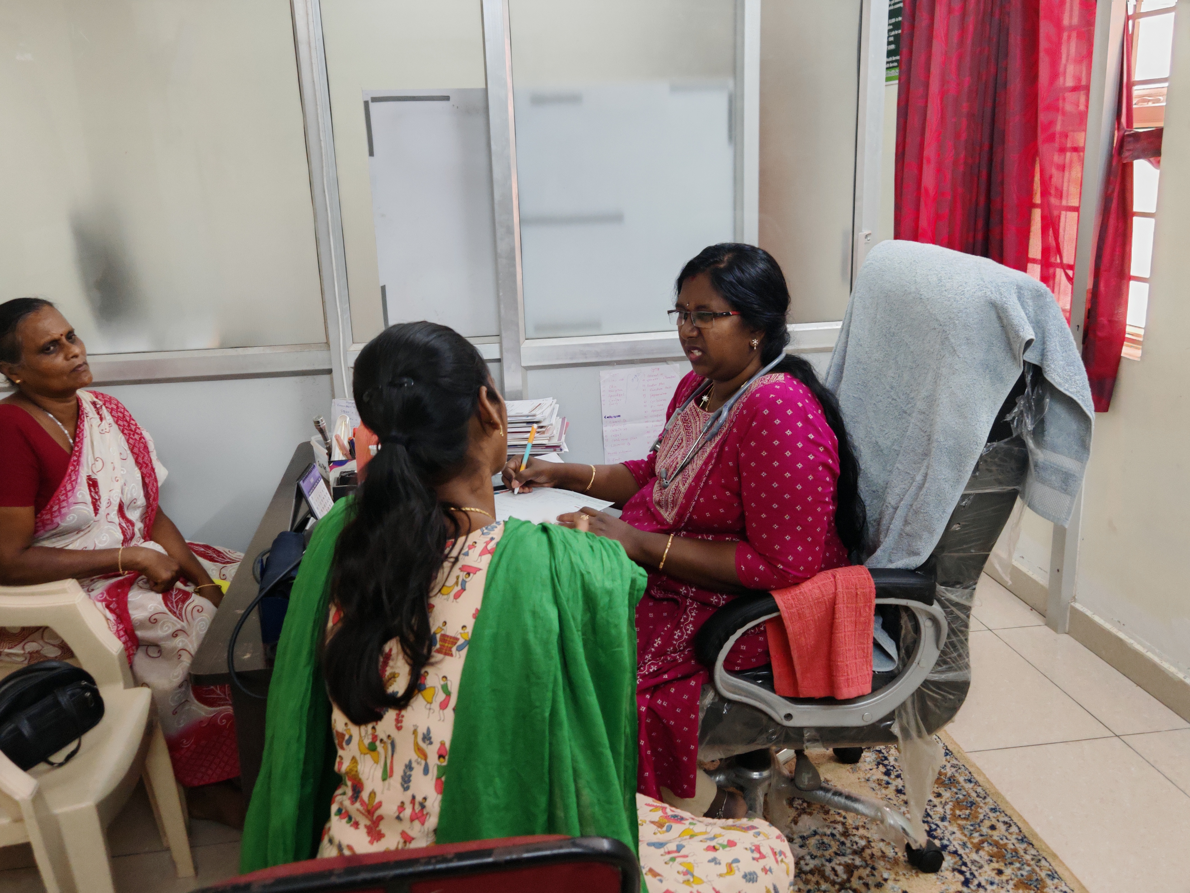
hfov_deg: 58.4
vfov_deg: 45.4
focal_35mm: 31
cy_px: 446
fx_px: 1066
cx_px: 595
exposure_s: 1/50
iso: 640
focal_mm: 6.67
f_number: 1.9
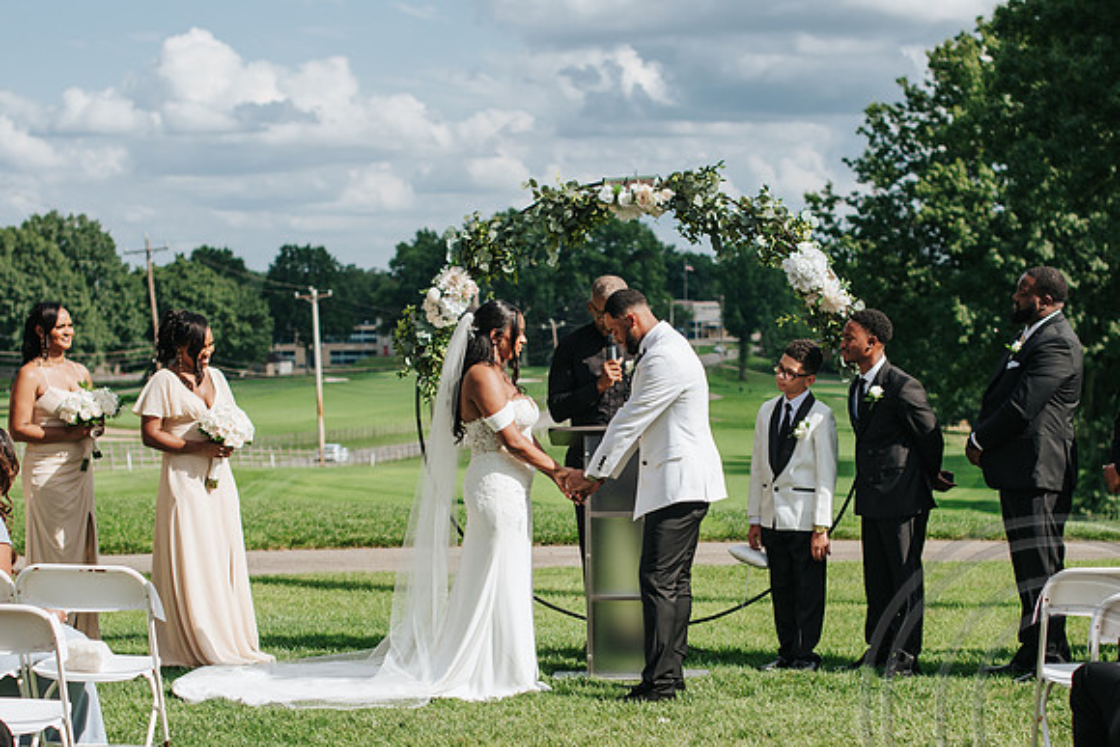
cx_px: 584
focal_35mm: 80
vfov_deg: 17.0
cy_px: 482
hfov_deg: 25.3
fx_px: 2490
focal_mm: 50
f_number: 3.2
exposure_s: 1/1600
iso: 100
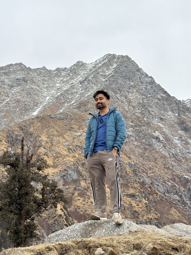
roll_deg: -1.6
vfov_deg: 36.8
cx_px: 96
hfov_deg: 28.0
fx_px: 383
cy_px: 128
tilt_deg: +15.7
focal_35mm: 52
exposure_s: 1/1709
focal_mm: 5.96
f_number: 1.6
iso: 32
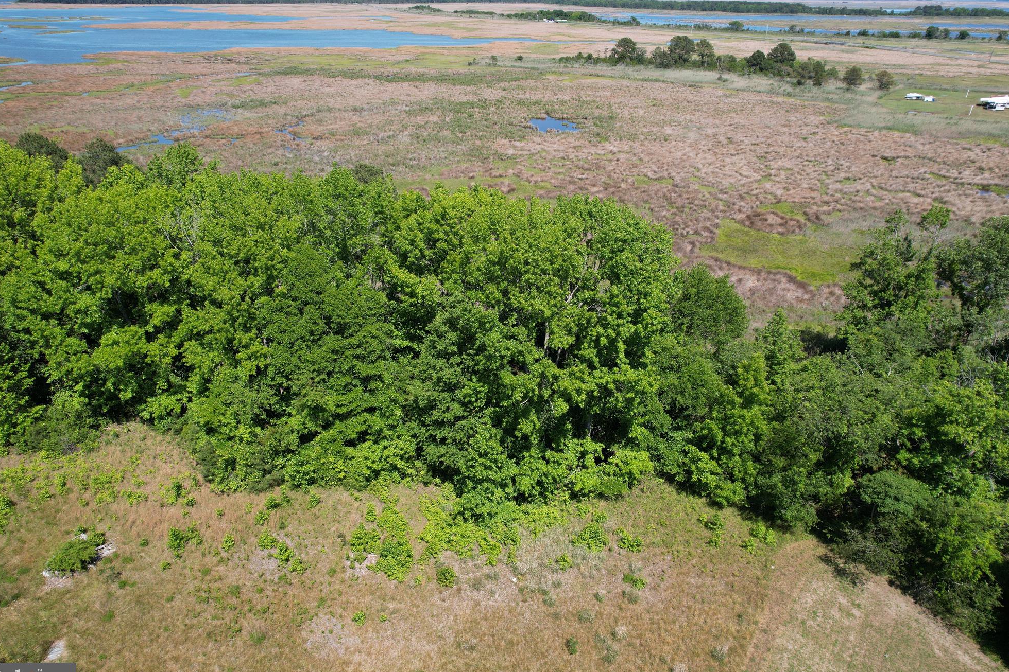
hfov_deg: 76.1
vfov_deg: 55.1
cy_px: 349
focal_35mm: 23
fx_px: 645
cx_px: 489
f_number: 2.8
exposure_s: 1/1250
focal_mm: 8.38
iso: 100
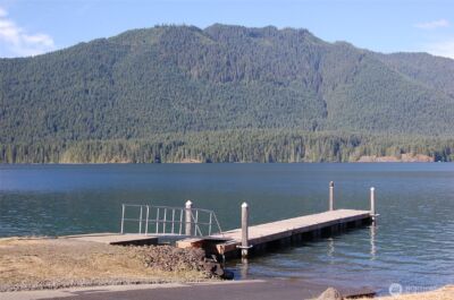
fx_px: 566
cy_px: 150
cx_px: 227
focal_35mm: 45
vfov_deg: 29.7
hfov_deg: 43.7
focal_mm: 30
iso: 400
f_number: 10
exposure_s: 1/250
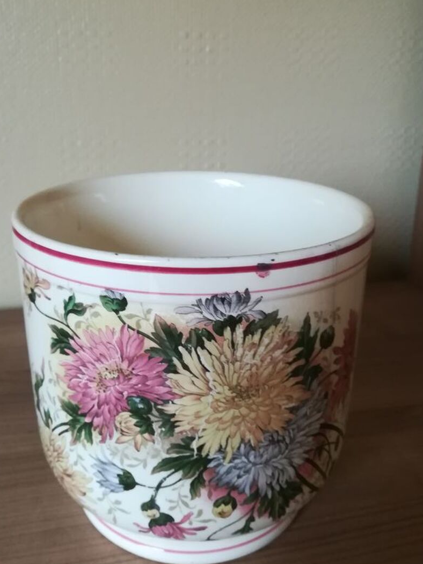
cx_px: 193
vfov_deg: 55.0
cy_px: 233
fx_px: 537
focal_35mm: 33
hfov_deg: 42.9
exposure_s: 1/25
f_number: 2.2
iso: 320
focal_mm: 3.83
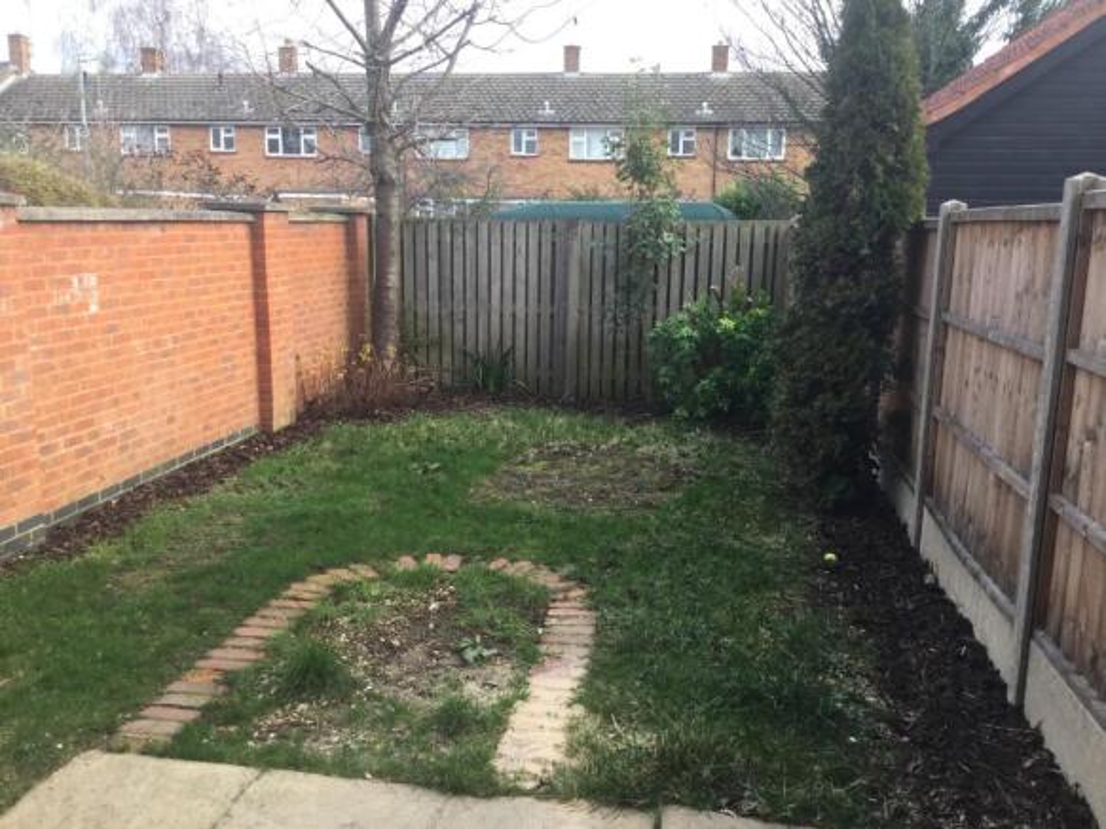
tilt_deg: -11.8
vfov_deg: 45.4
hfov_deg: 58.4
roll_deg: -0.8
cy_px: 414
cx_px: 553
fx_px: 990
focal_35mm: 31
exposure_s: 1/120
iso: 32
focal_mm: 3.3
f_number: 2.4
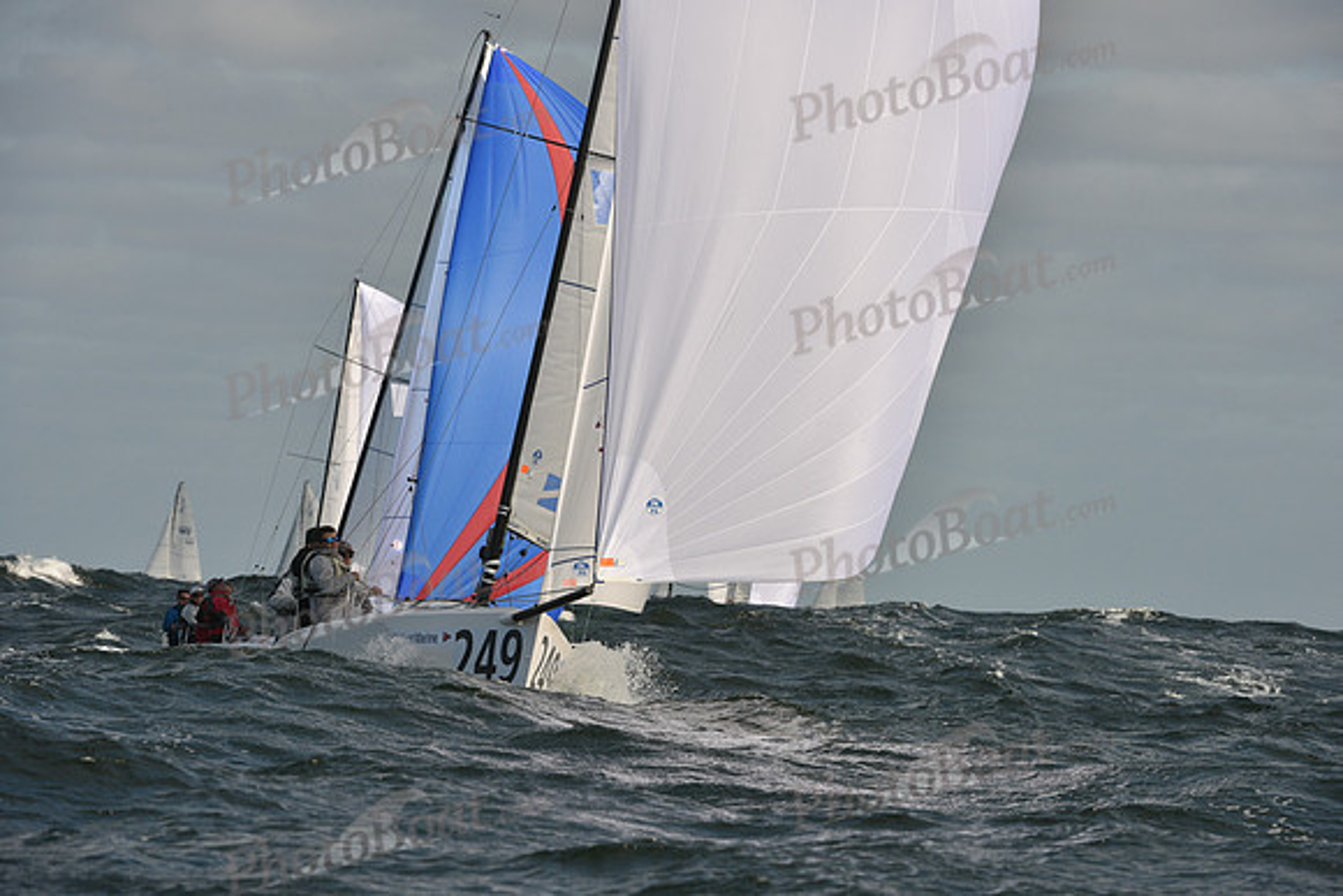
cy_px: 448
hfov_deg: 7.1
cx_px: 672
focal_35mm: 290
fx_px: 10821
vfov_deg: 4.7
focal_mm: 290
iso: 320
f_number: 10
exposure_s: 1/1000
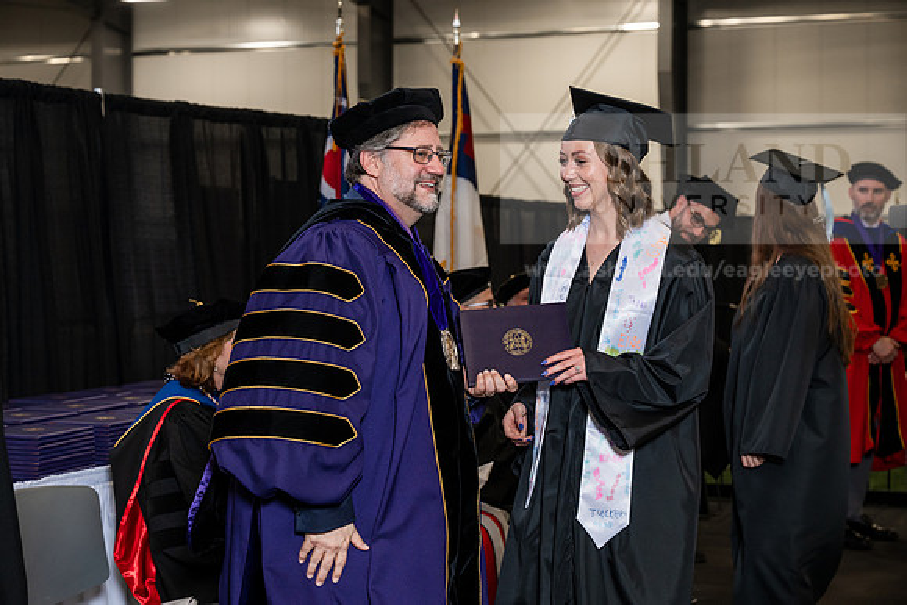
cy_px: 302
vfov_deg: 19.5
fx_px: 1764
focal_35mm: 70
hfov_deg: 28.8
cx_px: 454
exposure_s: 1/200
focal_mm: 70
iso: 1250
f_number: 5
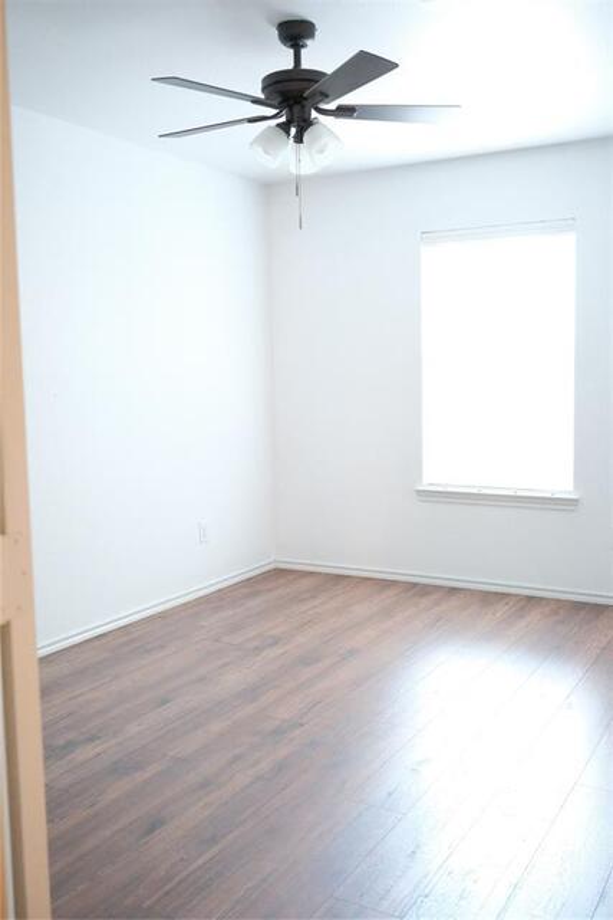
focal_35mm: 35
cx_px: 306
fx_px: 893
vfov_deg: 54.4
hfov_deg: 37.9
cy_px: 460
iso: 8000
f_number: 2.8
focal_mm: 23
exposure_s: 1/125
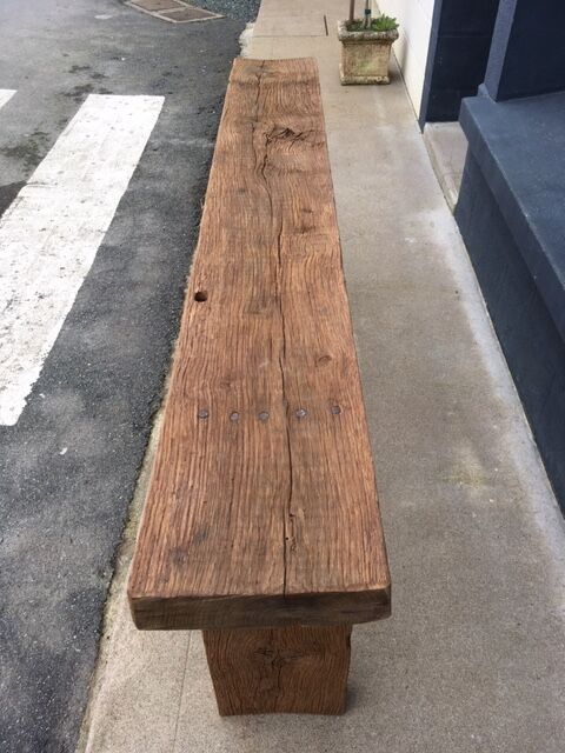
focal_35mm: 29
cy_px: 376
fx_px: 631
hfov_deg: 48.2
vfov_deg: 61.7
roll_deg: -2.4
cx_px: 282
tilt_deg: -40.0
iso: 25
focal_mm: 4.15
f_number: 2.2
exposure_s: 1/239
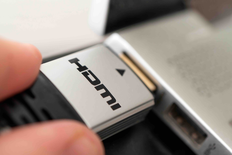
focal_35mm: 75
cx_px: 116
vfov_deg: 18.2
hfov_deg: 27.0
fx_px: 483
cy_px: 78
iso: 1000
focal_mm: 50
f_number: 3.5
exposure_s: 1/80
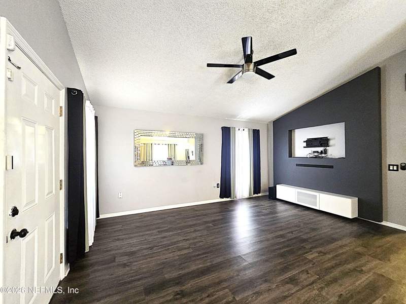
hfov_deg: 106.2
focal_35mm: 13
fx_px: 152
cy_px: 152
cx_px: 203
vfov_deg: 89.9
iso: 500
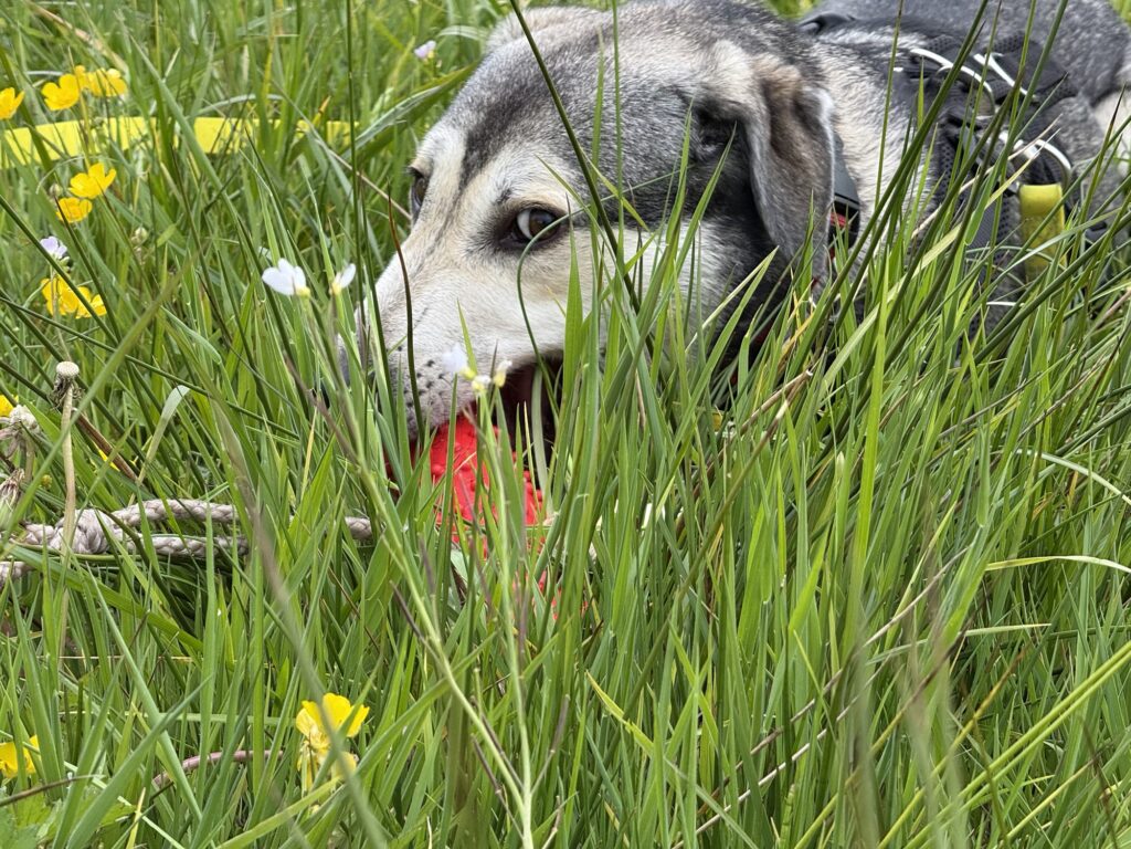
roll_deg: +0.5
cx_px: 566
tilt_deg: -17.5
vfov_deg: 12.3
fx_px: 3921
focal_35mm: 120
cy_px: 424
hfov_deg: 16.4
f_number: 2.8
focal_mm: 15.66
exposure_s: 1/247
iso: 64
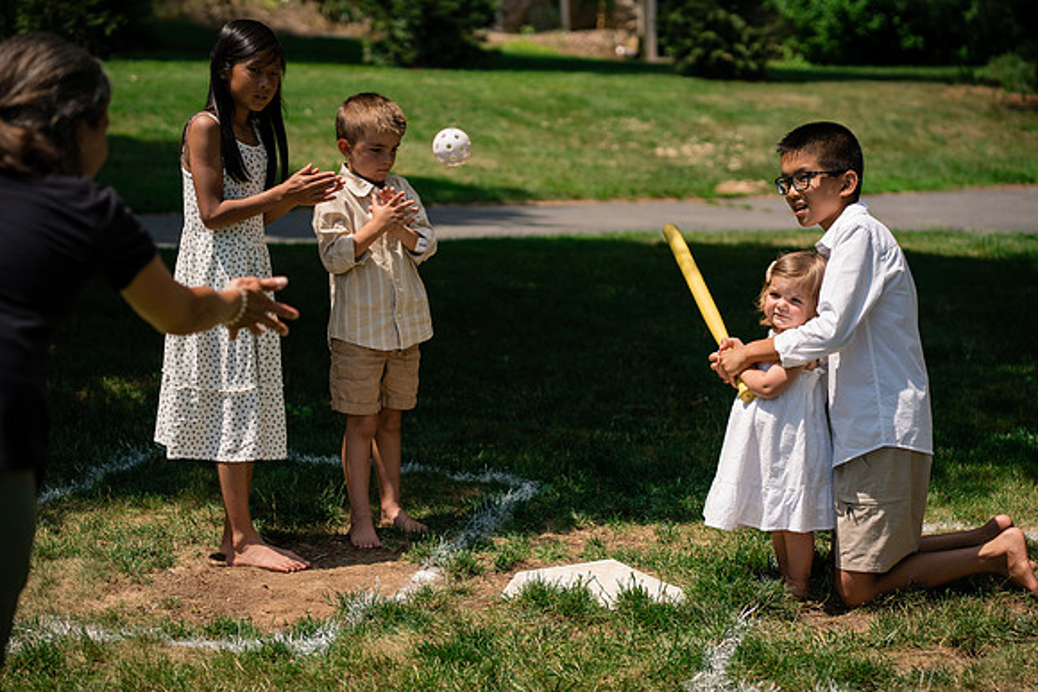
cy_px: 346
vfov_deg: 16.1
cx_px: 519
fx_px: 2451
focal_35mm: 85
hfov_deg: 23.9
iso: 320
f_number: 3.5
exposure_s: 1/3200
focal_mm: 85
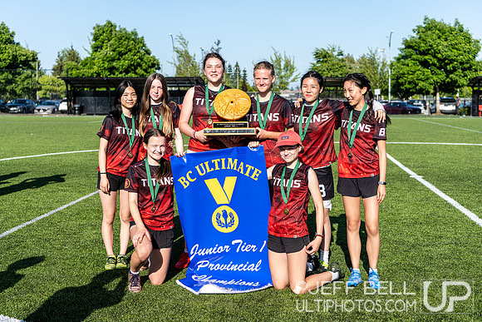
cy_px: 161
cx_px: 241
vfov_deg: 27.0
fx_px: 670
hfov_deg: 39.6
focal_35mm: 50
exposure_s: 1/500
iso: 100
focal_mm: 50
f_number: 4
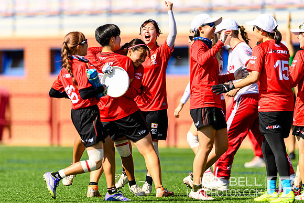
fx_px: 3765
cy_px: 106
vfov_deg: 3.1
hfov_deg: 4.6
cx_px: 135
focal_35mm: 446
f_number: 3.2
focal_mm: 400
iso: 100
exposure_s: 1/1250
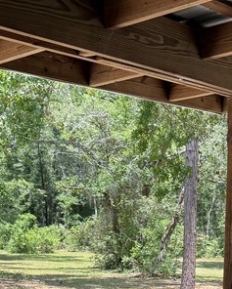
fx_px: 695
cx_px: 277
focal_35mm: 81
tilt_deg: -6.7
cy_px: 323
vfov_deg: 22.2
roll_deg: -2.5
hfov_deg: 18.0
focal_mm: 6.76
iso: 100
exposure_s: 1/772
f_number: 1.78
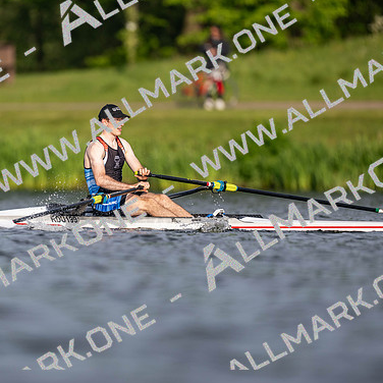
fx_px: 9839
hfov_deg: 2.2
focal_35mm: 786
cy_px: 195
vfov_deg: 2.2
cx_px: 116
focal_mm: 600
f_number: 4
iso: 250
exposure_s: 1/2500
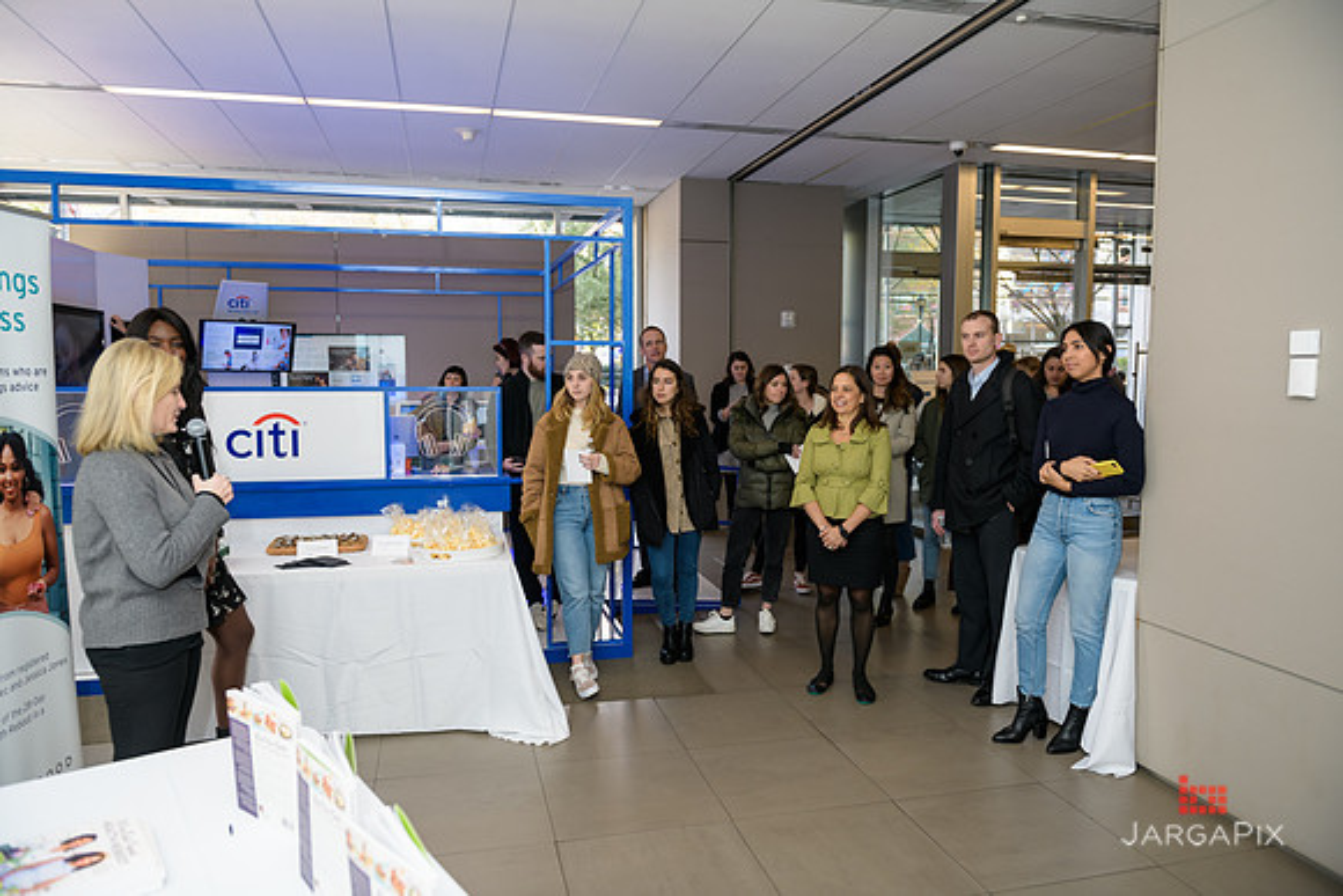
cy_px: 448
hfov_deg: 73.7
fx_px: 896
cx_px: 672
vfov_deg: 53.2
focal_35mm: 24
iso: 200
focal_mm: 24
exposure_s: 1/125
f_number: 3.2
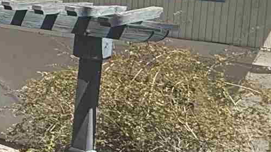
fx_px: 668
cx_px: -369
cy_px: 3
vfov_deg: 12.8
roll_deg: +2.0
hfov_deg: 14.9
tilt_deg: -7.1
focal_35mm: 93
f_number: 2.2
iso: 64
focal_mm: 2.22
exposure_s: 1/914
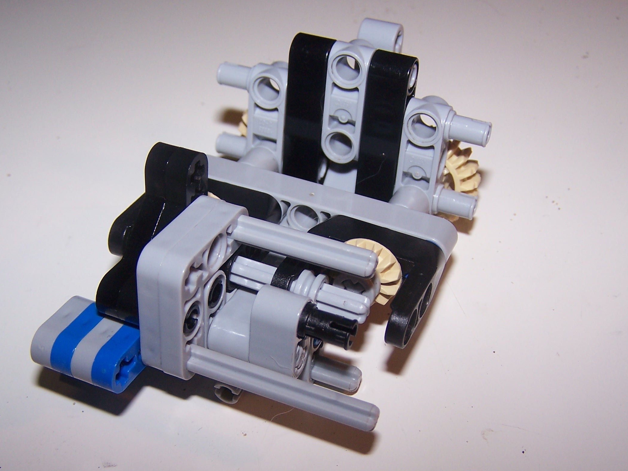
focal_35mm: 47
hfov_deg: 40.4
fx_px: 853
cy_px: 289
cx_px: 320
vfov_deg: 30.8
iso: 80
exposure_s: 1/60
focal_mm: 6.3
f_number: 2.8
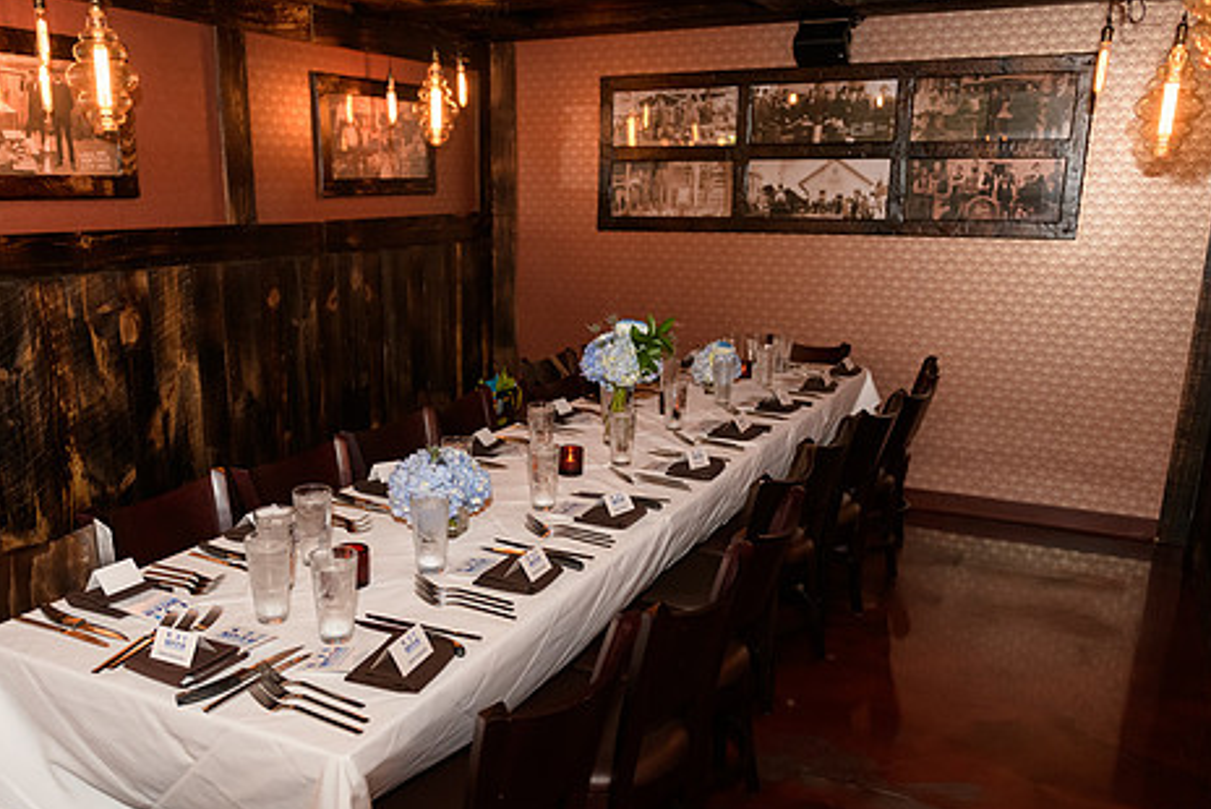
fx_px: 1010
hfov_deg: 61.7
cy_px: 489
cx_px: 538
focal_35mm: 30
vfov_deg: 43.4
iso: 1600
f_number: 3.2
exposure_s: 1/125
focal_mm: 24
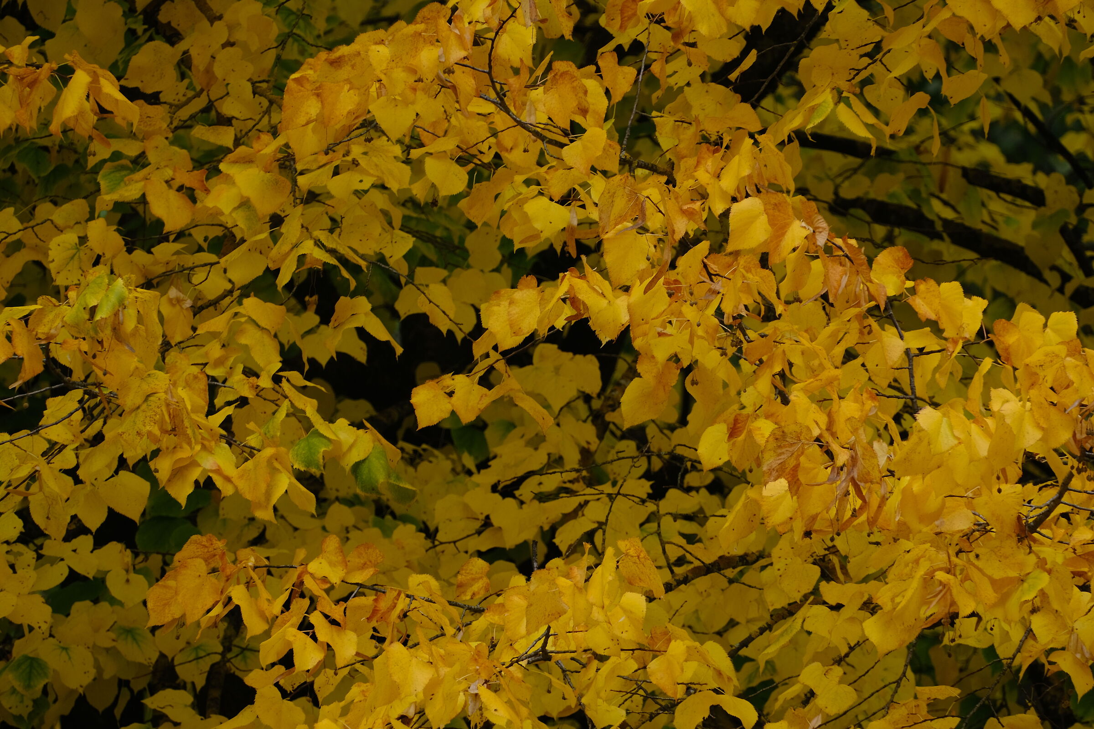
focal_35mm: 434
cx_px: 547
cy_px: 364
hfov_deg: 4.8
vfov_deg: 3.2
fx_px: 13188
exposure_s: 1/125
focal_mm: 289.3
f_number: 8
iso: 200
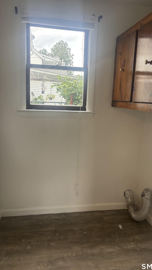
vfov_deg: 66.1
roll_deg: -3.3
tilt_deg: -10.2
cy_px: 134
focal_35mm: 29
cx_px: 80
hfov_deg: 40.2
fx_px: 208
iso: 125
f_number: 1.6
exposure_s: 1/83
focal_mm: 5.96
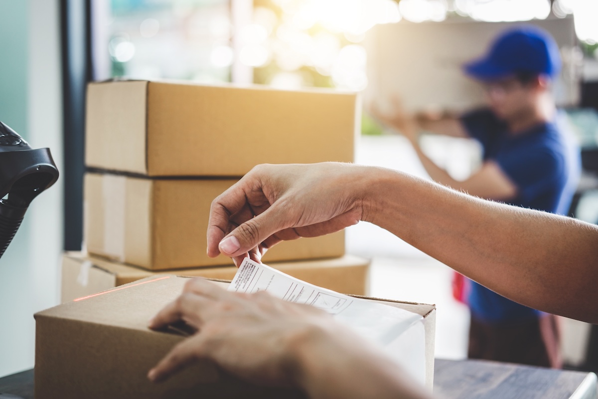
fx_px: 880
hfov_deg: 37.5
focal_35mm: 53
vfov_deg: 25.5
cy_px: 200
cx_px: 299
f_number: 2
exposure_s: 1/80
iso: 200
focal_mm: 35
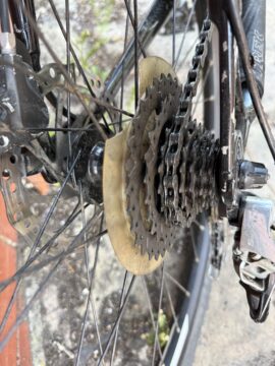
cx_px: 138
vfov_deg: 71.6
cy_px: 183
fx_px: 254
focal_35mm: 24
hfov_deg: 56.8
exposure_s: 1/60
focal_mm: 6.76
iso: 200
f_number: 1.78
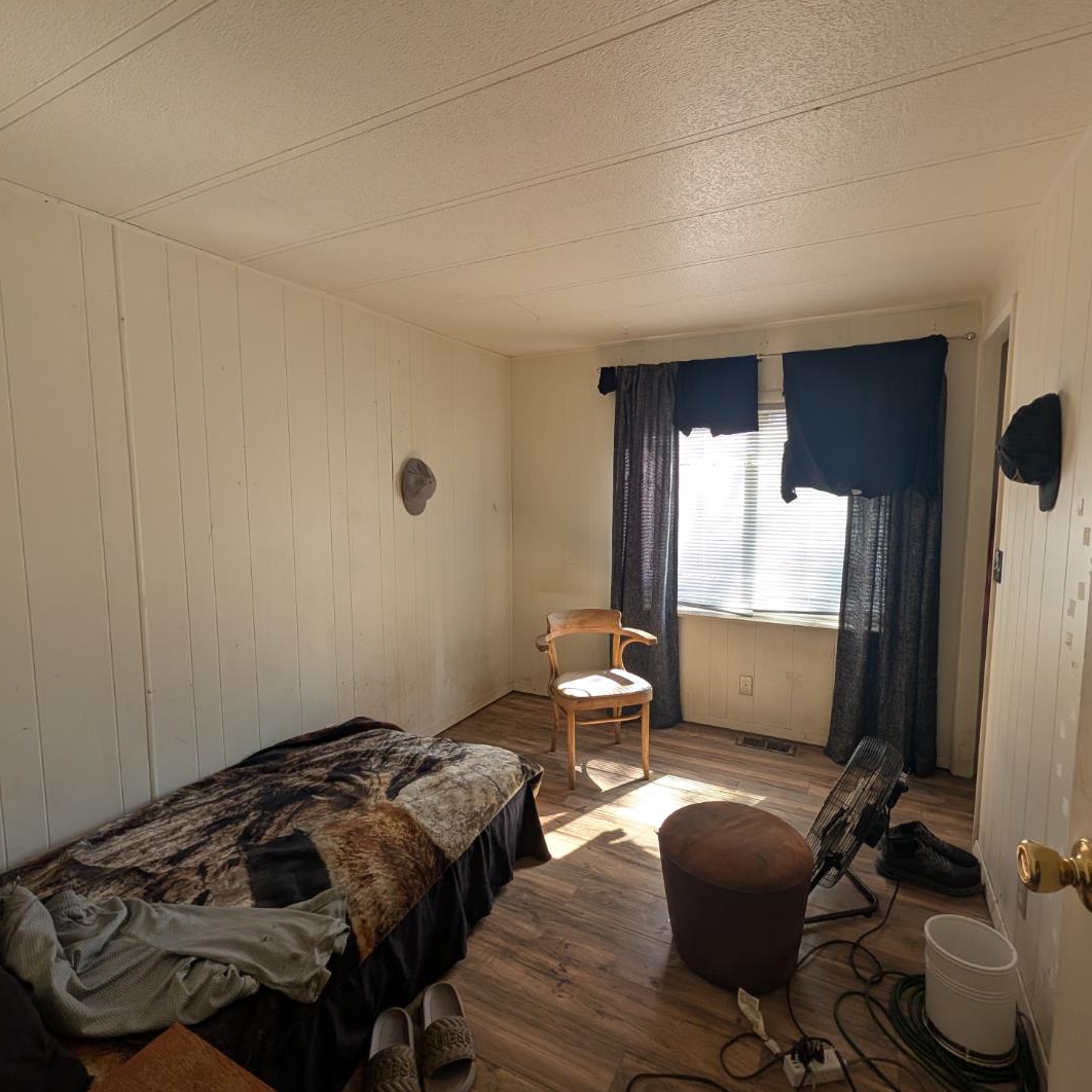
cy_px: 544
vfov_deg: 91.1
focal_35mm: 15
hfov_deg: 91.1
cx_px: 554
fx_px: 535
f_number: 1.7
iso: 119
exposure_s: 1/313
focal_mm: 2.02
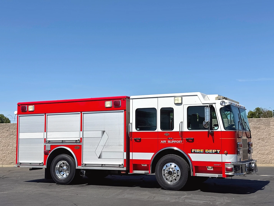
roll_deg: +1.0
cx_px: 137
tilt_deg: +4.0
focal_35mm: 49
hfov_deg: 38.9
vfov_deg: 29.7
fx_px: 388
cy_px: 104
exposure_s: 1/9009
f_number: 1.78
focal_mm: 6.76
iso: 80
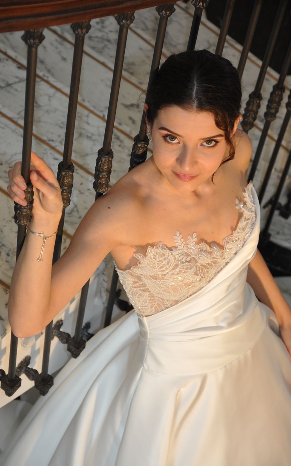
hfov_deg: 11.3
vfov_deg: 18.0
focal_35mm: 116
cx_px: 139
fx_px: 1465
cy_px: 234
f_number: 5.3
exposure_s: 1/60
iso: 720
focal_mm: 75
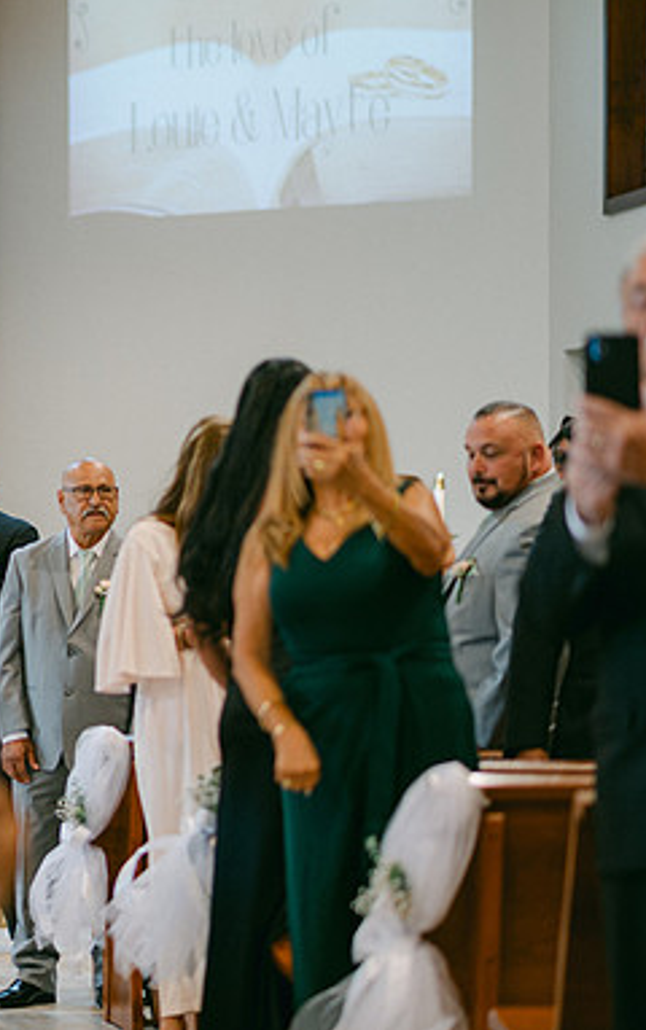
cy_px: 514
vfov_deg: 15.9
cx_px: -57
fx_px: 3683
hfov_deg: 9.9
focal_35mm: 131
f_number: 1.8
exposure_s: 1/125
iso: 400
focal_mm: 85
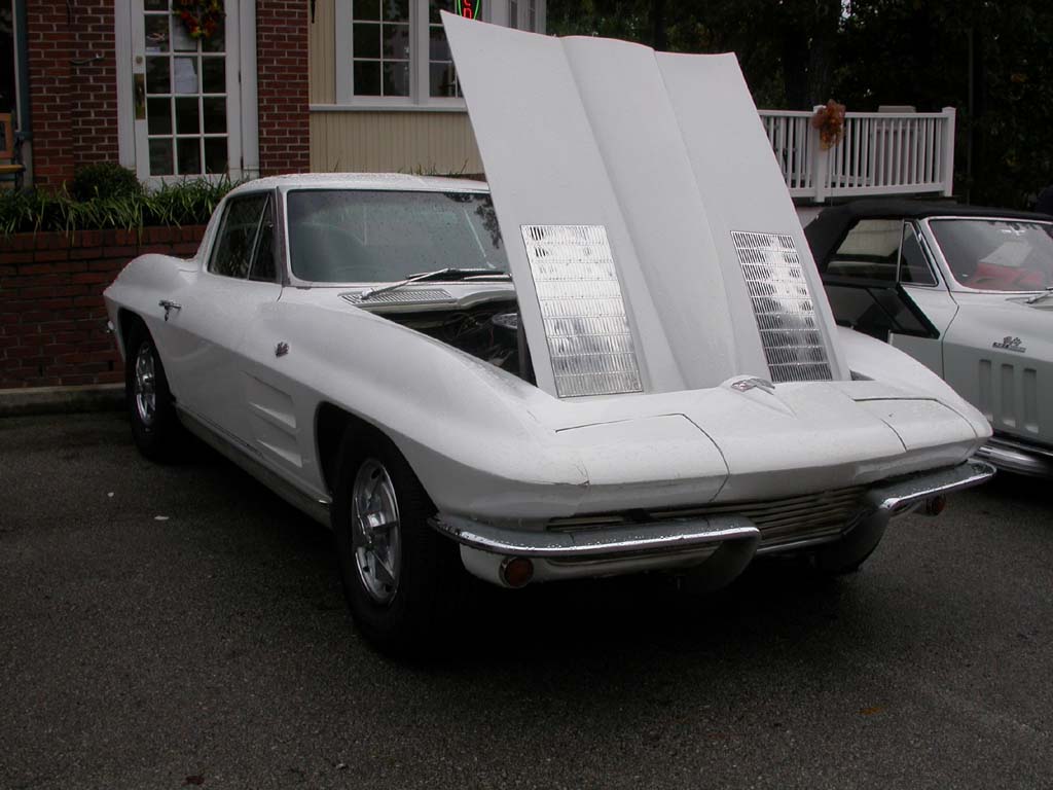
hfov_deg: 49.0
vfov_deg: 37.7
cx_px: 526
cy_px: 395
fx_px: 1156
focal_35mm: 38
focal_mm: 7.85
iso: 100
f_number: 6.7
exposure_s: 1/301
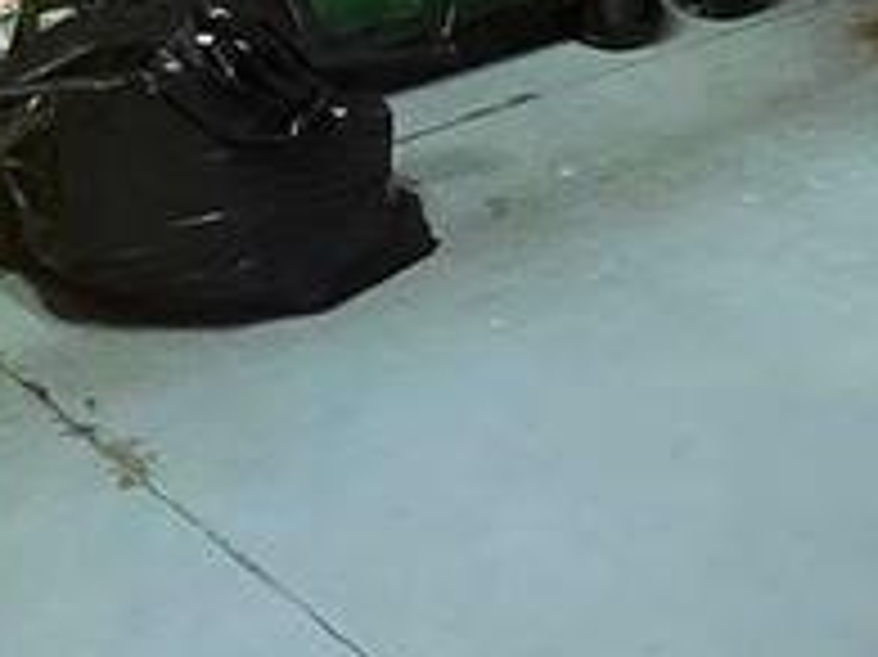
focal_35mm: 96
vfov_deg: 14.1
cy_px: -423
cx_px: 959
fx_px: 2433
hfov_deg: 19.6
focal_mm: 2.2
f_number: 2.2
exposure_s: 1/60
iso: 320
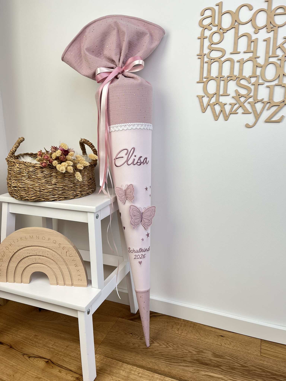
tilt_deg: -13.3
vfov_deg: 67.3
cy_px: 190
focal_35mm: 26
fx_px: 286
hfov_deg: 53.1
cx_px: 143
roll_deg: +1.0
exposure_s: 1/114
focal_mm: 5.1
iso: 40
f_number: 1.6
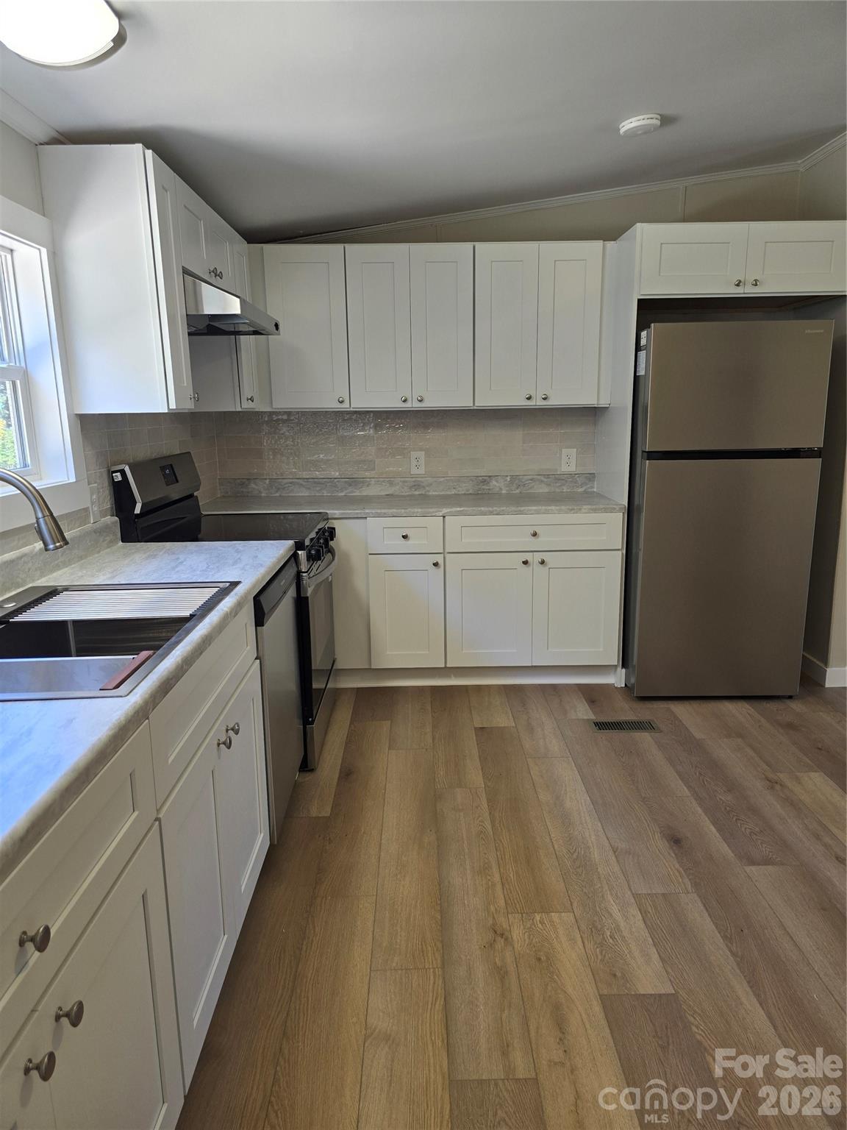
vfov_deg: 73.9
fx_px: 750
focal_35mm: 23
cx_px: 424
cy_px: 565
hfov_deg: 58.9
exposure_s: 1/120
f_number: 1.7
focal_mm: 6.3
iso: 80
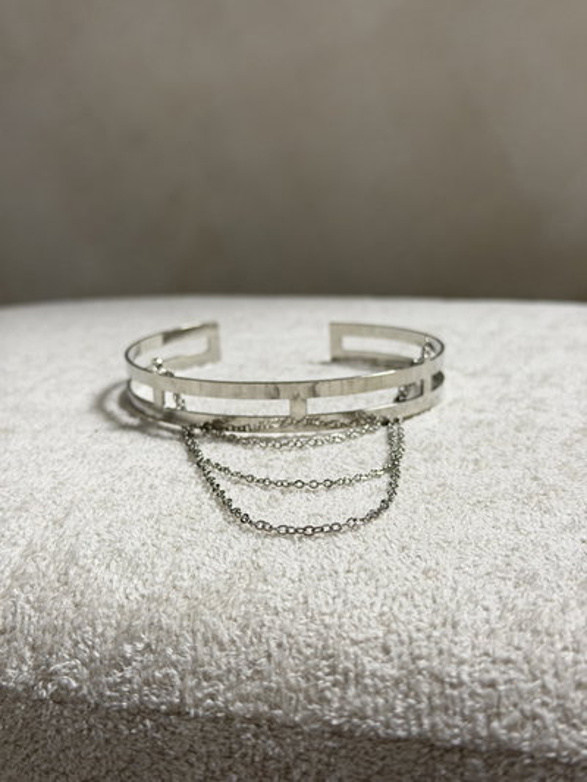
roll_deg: +1.8
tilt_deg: -14.4
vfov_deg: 39.6
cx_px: 294
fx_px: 1085
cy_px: 391
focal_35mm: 48
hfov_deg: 30.3
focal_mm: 6.76
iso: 50
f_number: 1.78
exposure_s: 1/100
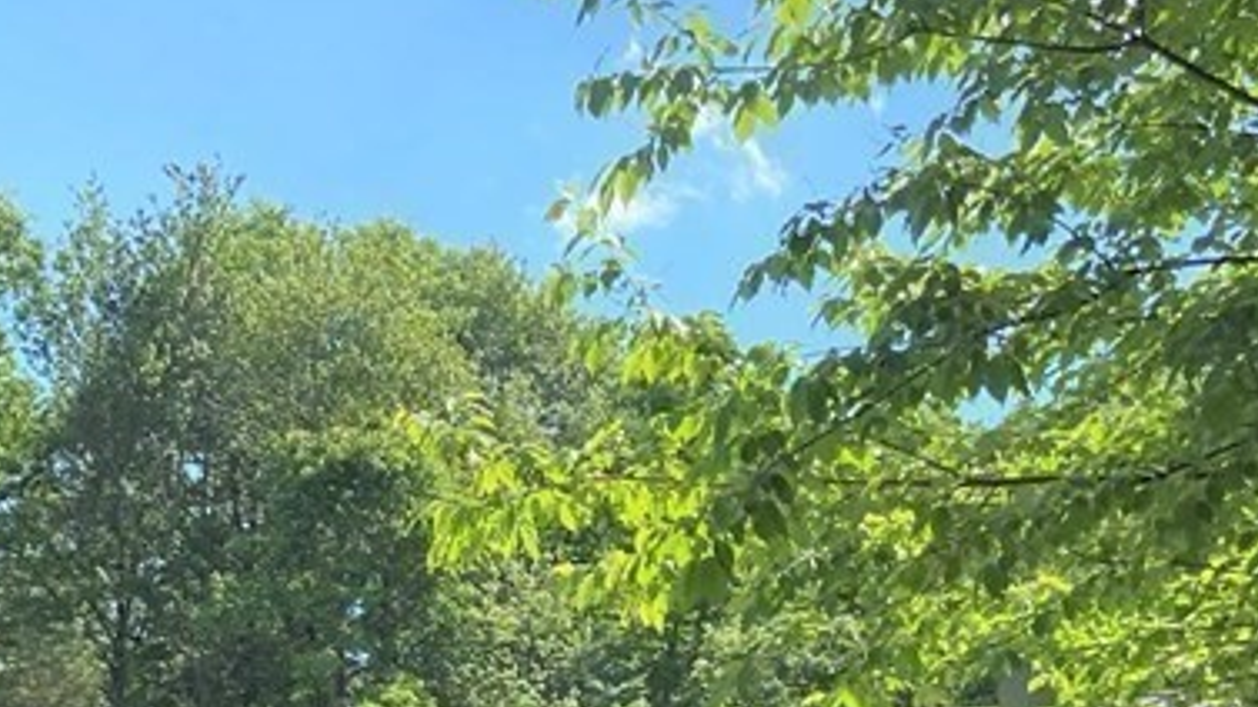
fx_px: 2568
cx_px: 487
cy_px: 977
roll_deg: -0.5
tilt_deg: +2.9
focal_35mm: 77
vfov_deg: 14.8
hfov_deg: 27.4
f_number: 1.8
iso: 32
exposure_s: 1/1193
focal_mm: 4.25
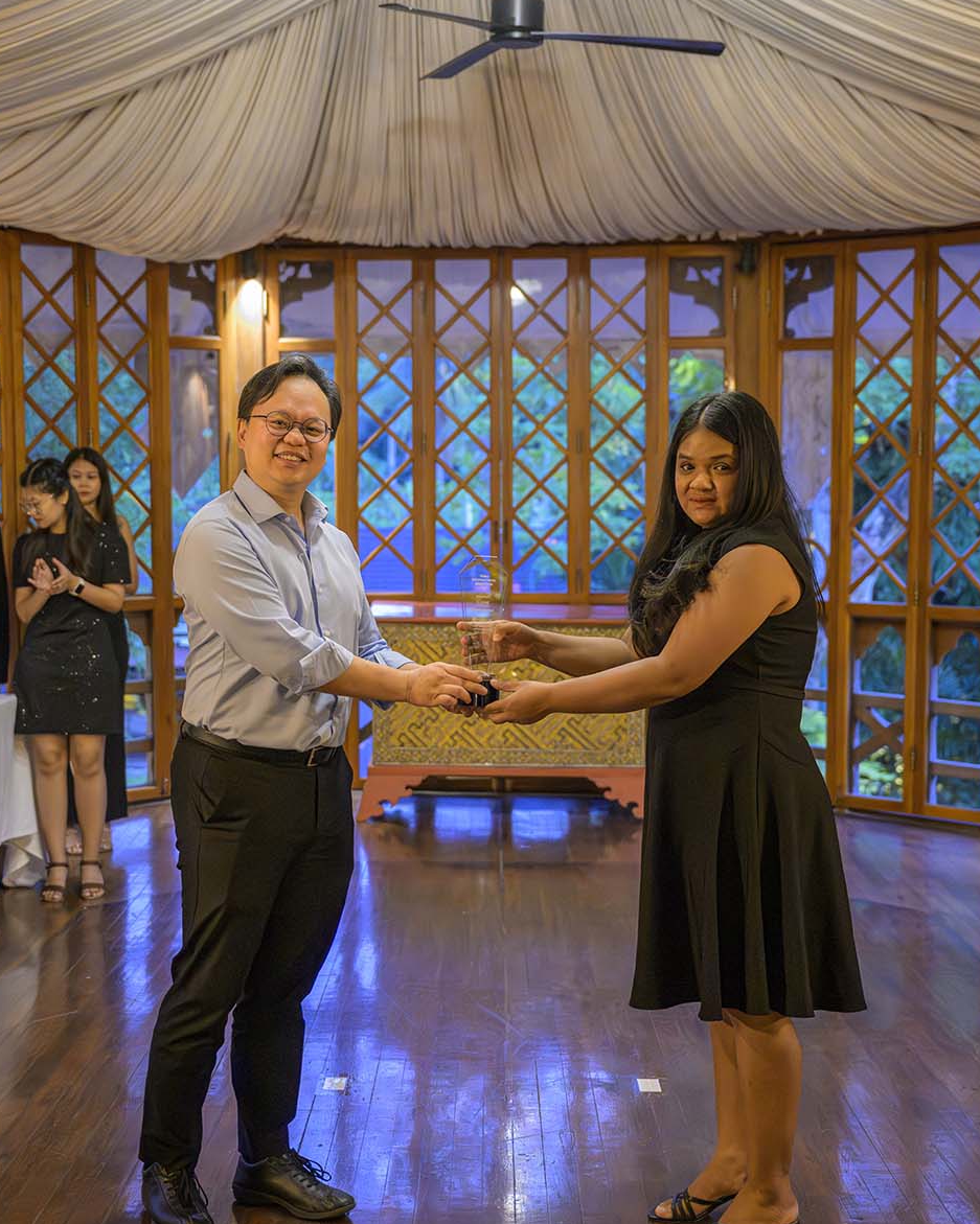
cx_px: 487
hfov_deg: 33.4
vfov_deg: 41.1
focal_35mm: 45
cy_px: 577
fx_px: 1631
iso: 11400
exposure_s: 1/200
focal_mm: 39
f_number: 2.8
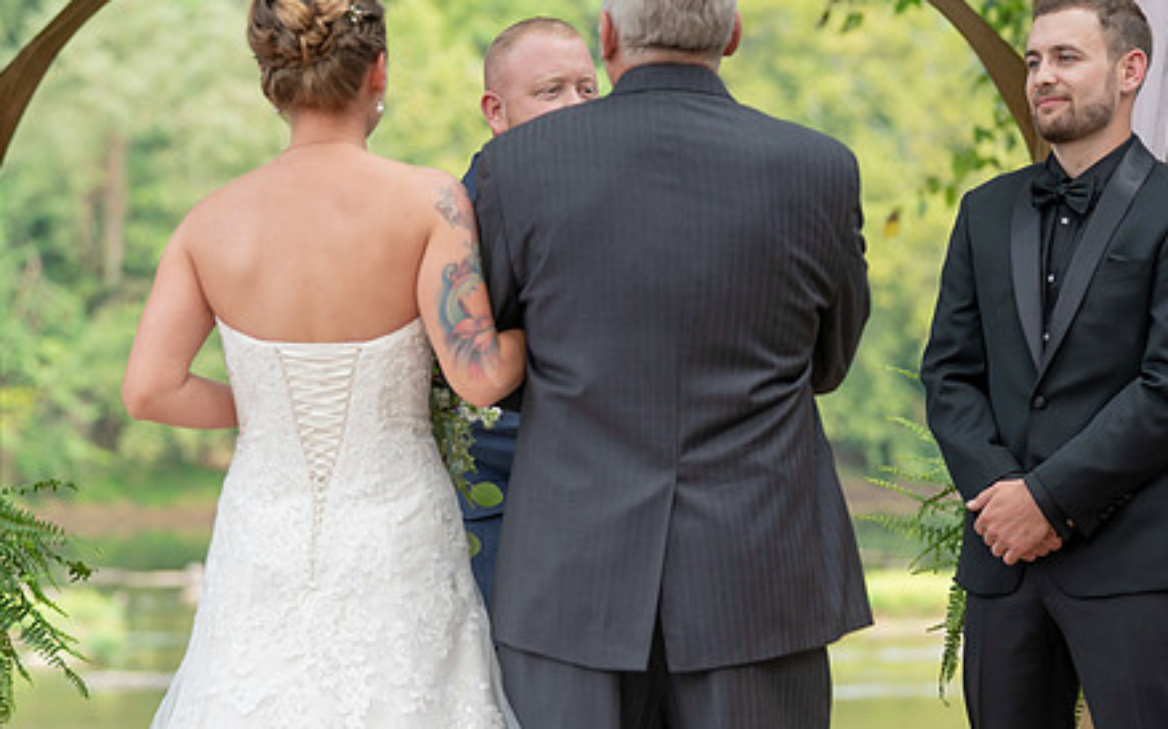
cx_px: 571
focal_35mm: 163
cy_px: 267
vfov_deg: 8.0
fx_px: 5187
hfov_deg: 12.8
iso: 250
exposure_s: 1/200
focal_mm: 108
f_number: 4
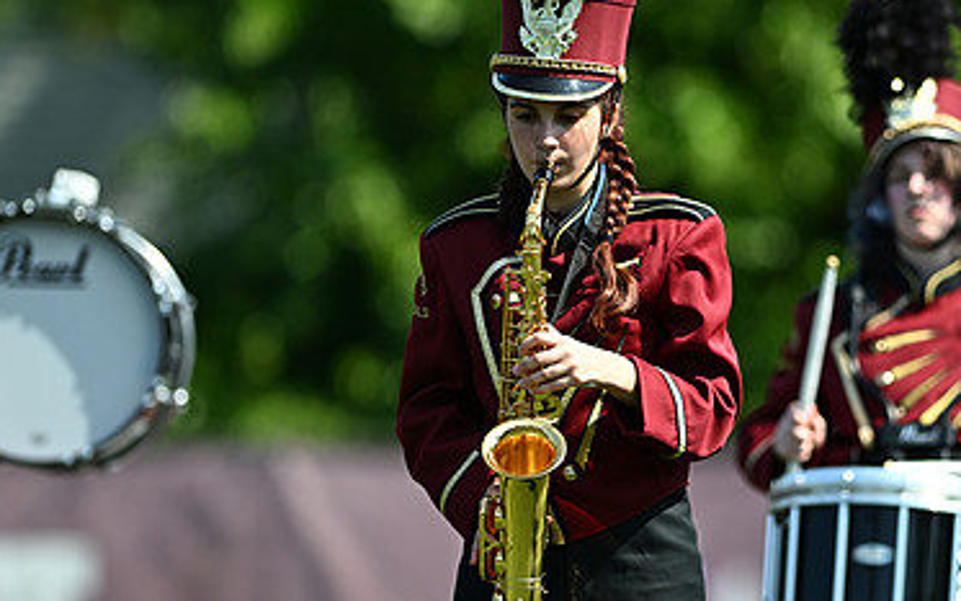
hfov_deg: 4.4
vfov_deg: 2.8
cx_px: 657
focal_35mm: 475
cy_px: 324
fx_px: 12439
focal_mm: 300
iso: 250
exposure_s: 1/2500
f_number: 2.8
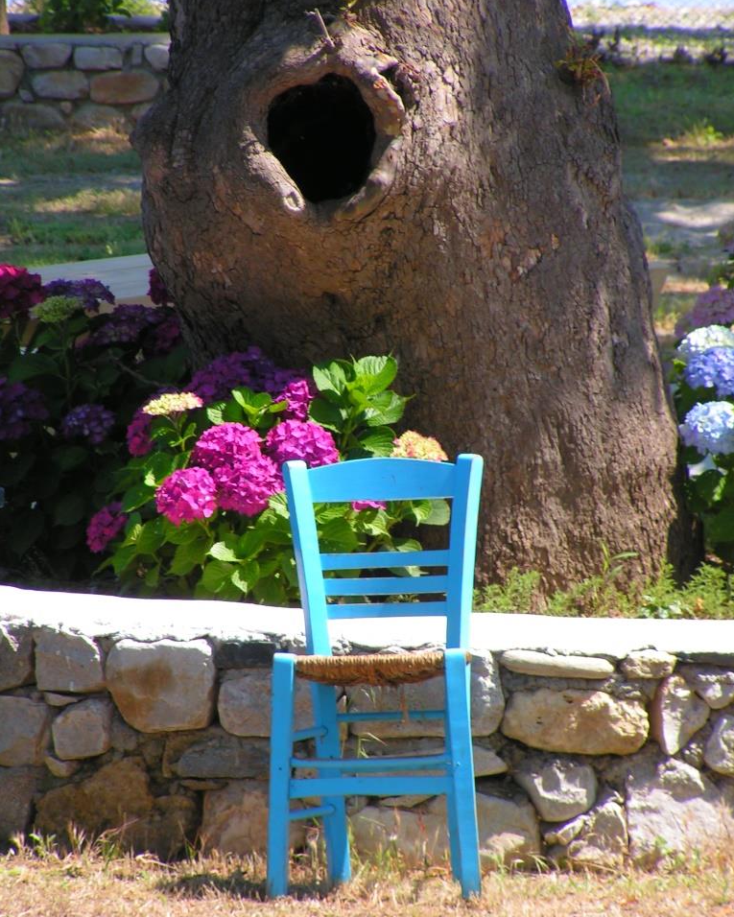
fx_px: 8824
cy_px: 457
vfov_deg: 6.0
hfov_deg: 4.8
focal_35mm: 325
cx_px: 367
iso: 50
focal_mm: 47.6
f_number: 4.5
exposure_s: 1/320
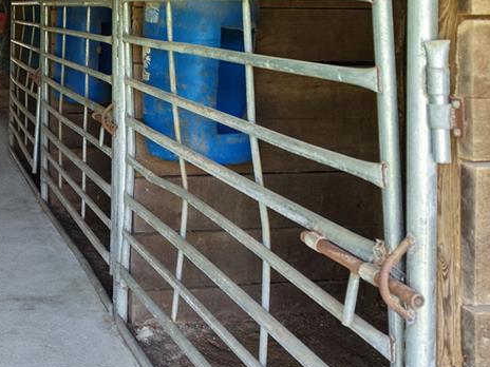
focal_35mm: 53
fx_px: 750
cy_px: 8
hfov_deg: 33.9
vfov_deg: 26.2
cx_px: 35
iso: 150
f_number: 1.8
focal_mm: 8.67
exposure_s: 1/50
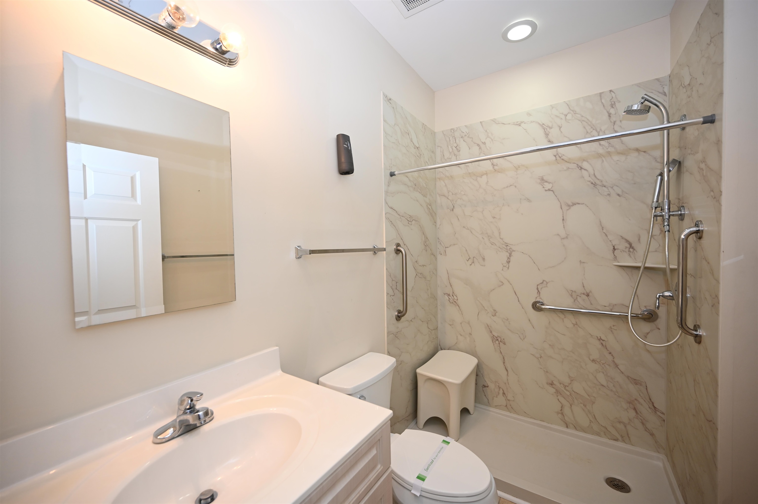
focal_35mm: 14
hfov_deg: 104.3
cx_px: 379
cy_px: 252
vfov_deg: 81.1
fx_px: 295
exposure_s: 1/60
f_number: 4
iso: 320
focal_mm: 14
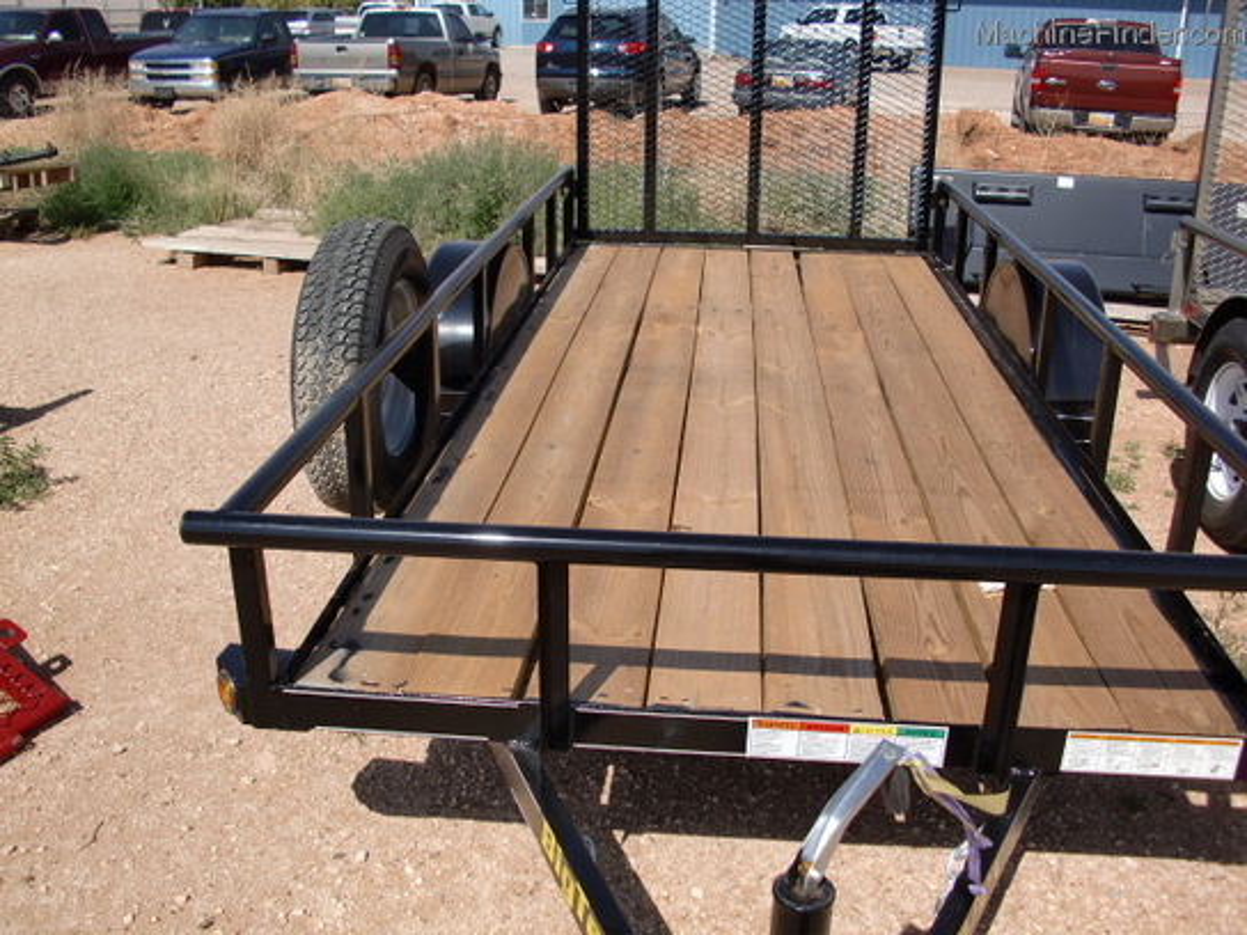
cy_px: 468
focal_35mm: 36
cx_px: 624
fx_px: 1297
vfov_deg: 39.7
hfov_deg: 51.4
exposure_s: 1/200
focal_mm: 6.3
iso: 64
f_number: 7.9
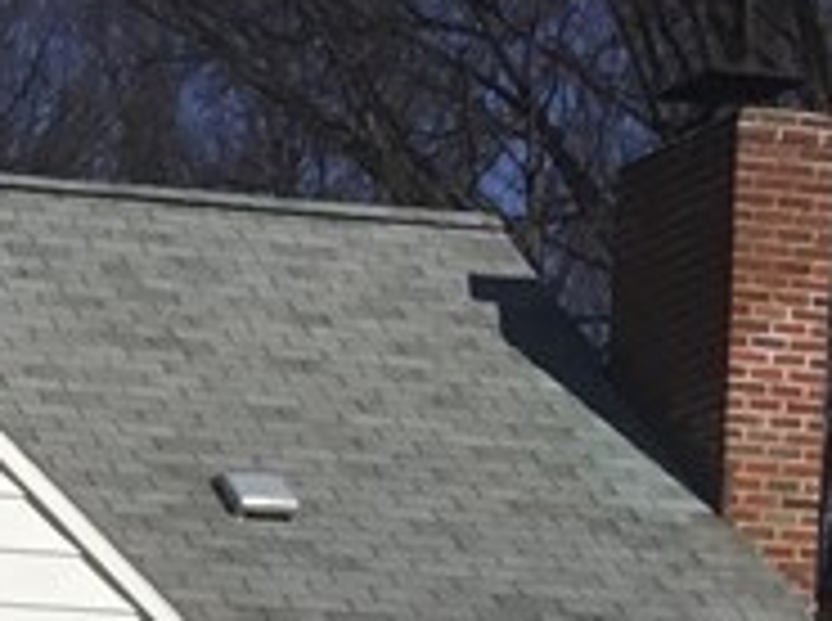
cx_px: -706
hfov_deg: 10.7
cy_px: 1530
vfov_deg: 7.9
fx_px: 4126
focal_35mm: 172
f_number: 2.4
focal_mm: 3.3
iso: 25
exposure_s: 1/3268
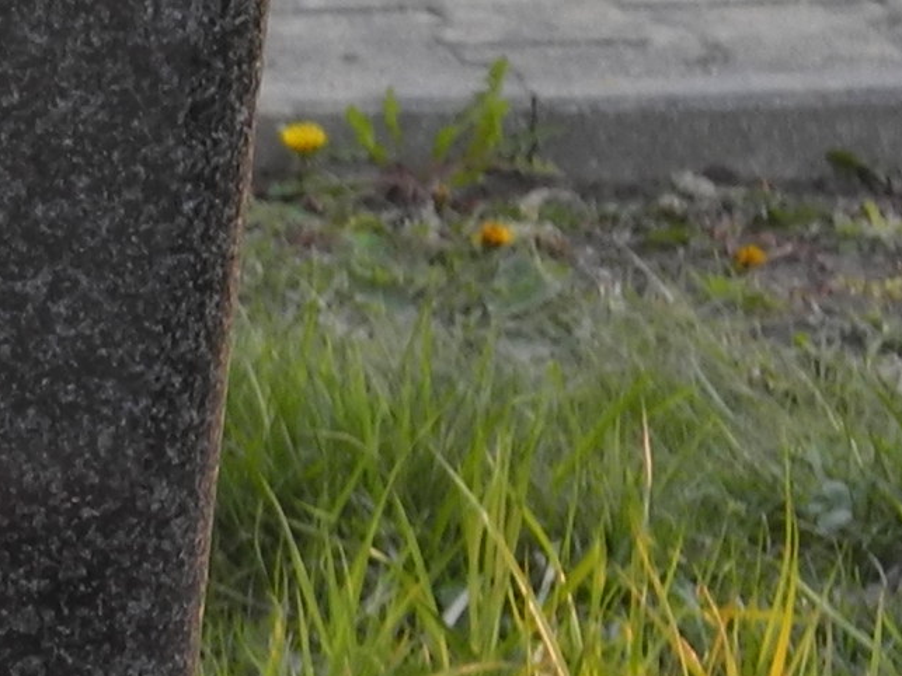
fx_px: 11229
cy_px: 741
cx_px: -1220
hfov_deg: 4.5
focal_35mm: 431
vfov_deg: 3.4
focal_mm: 16.3
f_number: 4
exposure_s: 1/40
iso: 100
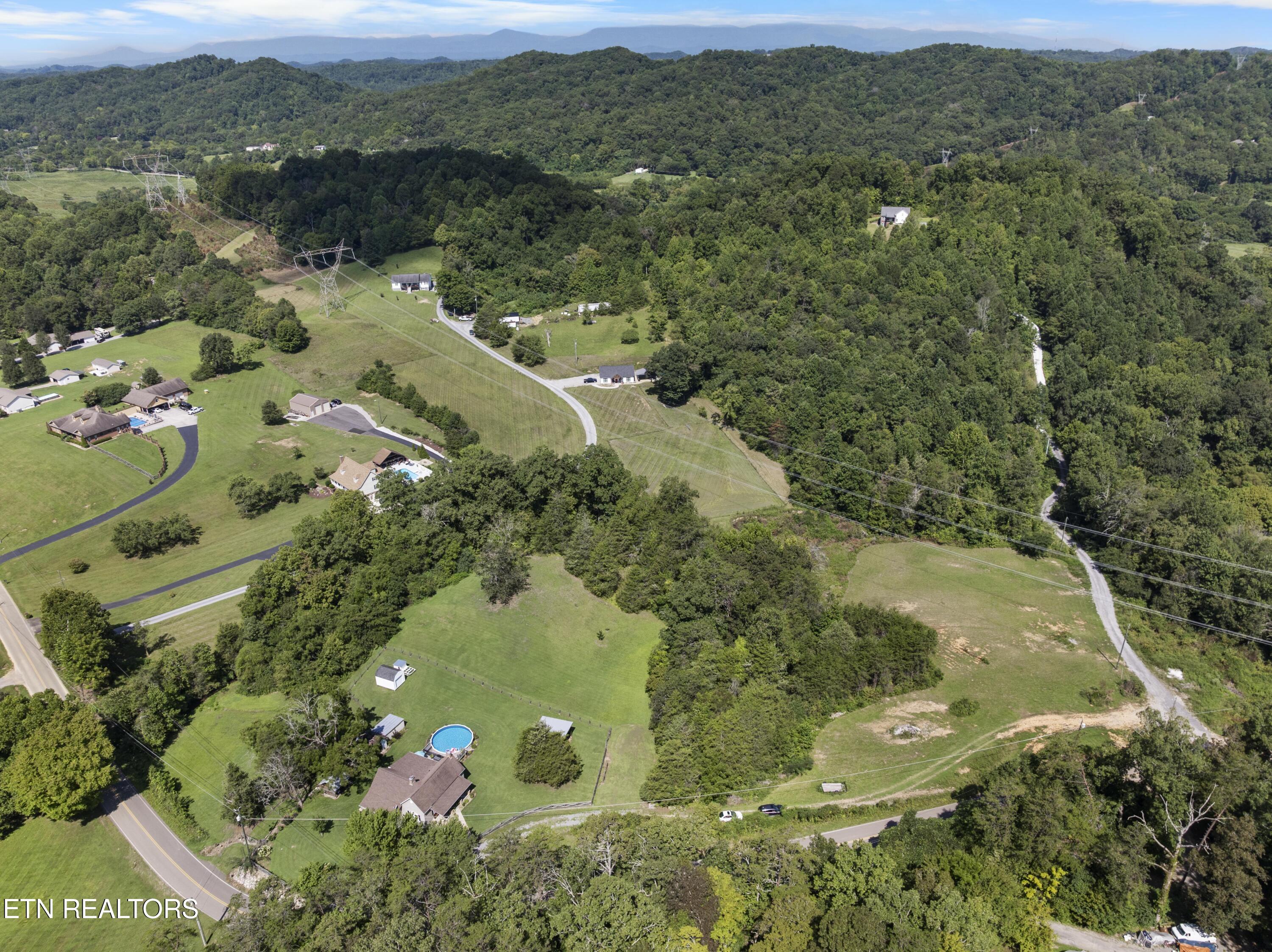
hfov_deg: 71.6
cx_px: 636
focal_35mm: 24
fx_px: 881
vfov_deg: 56.8
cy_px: 476
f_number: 2.8
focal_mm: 12.29
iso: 100
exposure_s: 1/200
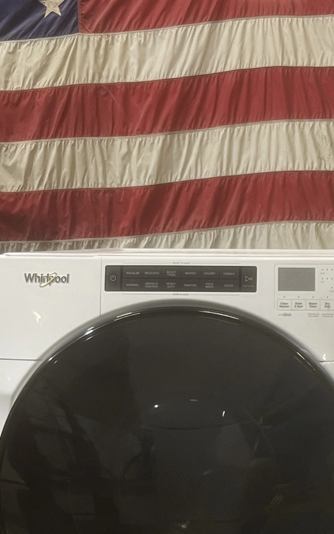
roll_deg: +0.3
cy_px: 377
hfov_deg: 19.0
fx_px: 961
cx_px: 356
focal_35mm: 66
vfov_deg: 30.7
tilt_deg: -9.0
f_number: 1.6
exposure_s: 1/60
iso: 80
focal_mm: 5.1
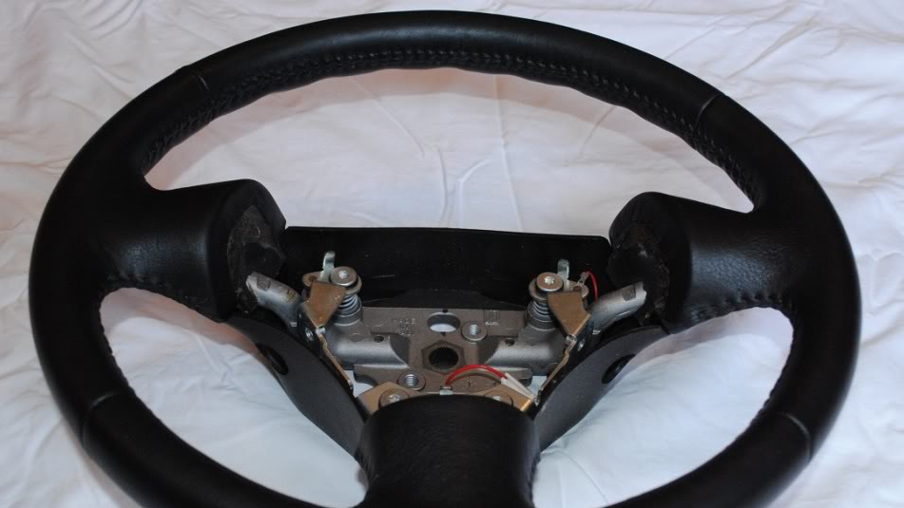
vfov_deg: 27.0
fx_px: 1055
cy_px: 310
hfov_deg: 46.4
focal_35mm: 44
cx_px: 470
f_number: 6.3
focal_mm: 26
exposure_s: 1/30
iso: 800
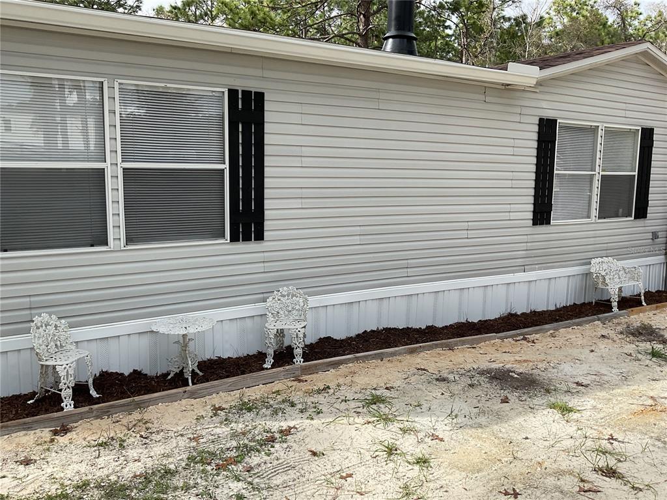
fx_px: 559
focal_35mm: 29
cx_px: 334
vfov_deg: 48.2
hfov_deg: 61.7
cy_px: 250
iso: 16
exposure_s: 1/962
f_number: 1.8
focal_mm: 3
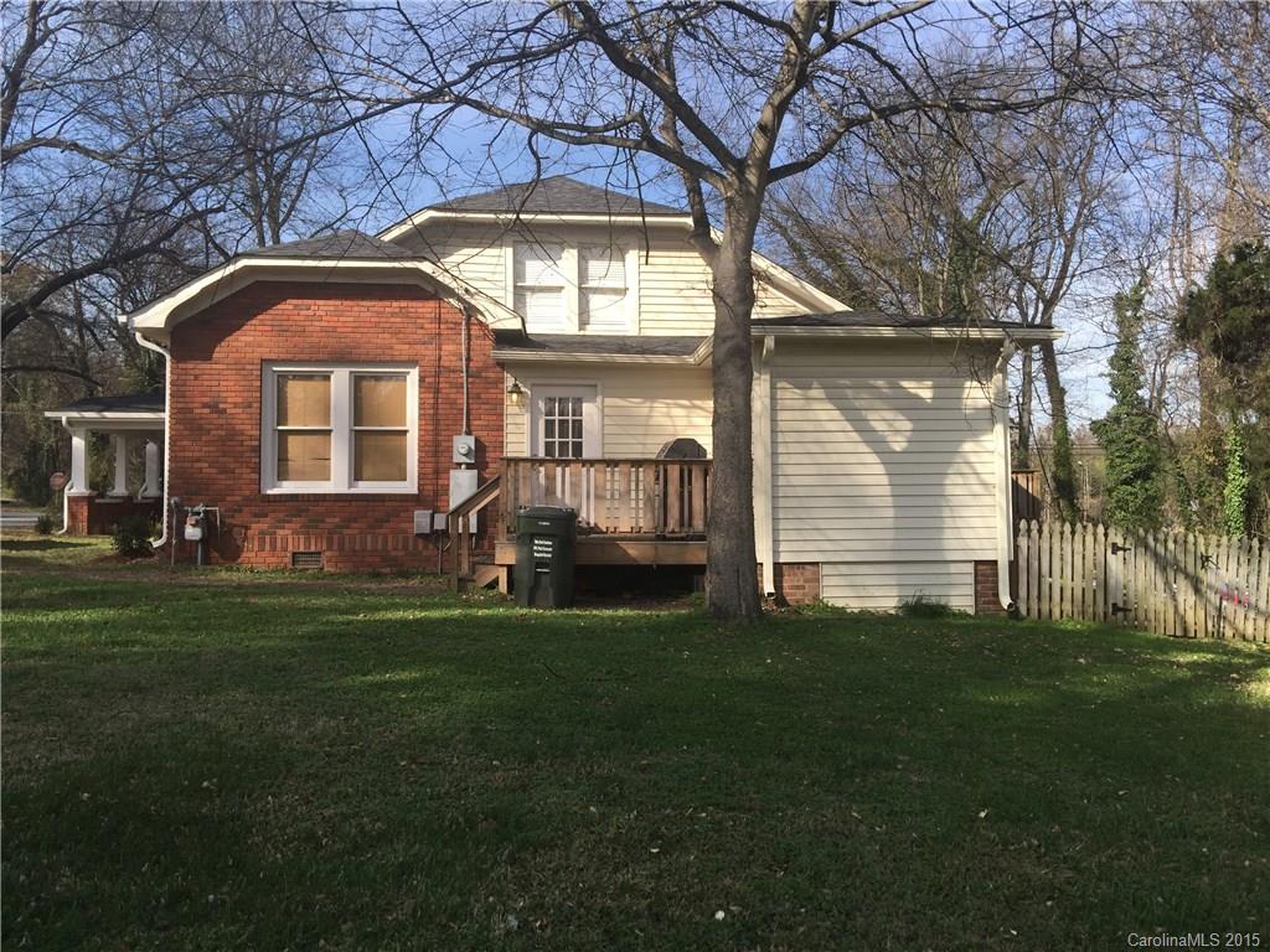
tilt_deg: +3.6
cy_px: 476
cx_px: 635
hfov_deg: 61.7
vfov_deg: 48.2
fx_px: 1064
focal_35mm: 29
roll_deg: +0.1
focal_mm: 4.15
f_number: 2.2
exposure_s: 1/860
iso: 32
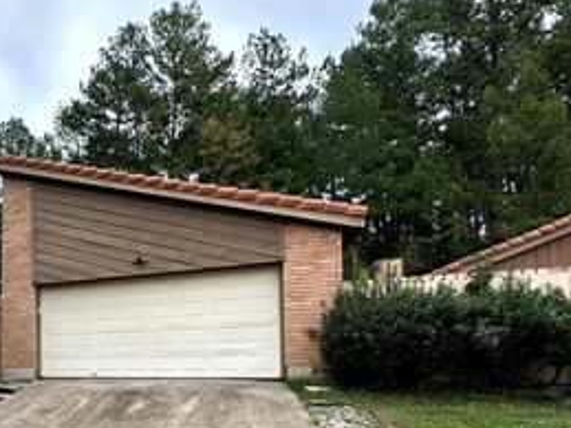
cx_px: 49
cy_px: 359
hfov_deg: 55.8
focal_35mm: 27
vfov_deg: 47.7
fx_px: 445
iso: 40
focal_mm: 2.22
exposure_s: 1/545
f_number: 2.2
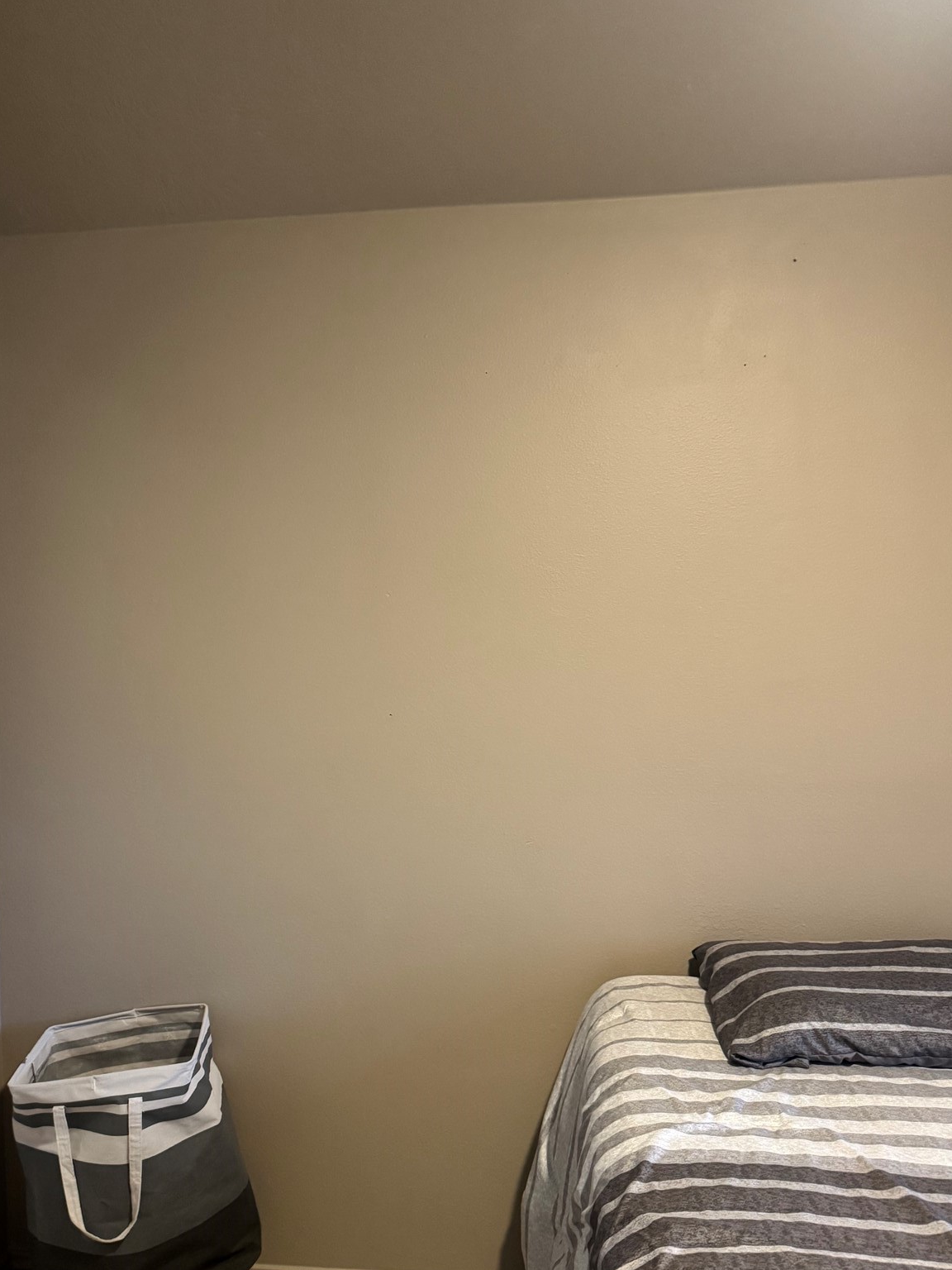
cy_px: 709
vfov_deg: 56.7
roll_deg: +2.2
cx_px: 352
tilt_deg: -5.1
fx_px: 1173
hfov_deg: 43.8
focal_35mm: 32
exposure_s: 1/60
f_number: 1.78
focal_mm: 6.76
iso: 800
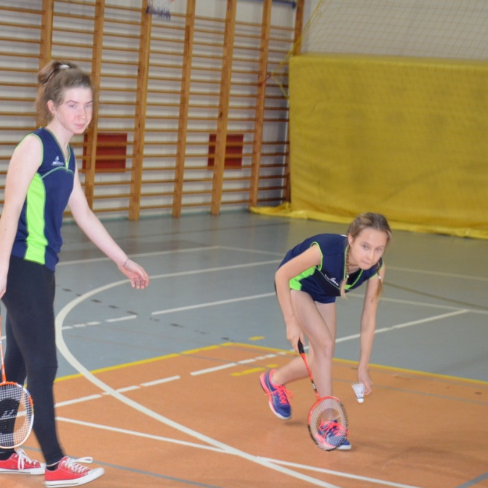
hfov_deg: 17.2
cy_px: 243
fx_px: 1611
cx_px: 163
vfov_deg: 17.2
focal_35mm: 101
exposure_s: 1/60
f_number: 5
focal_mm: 52
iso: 2200
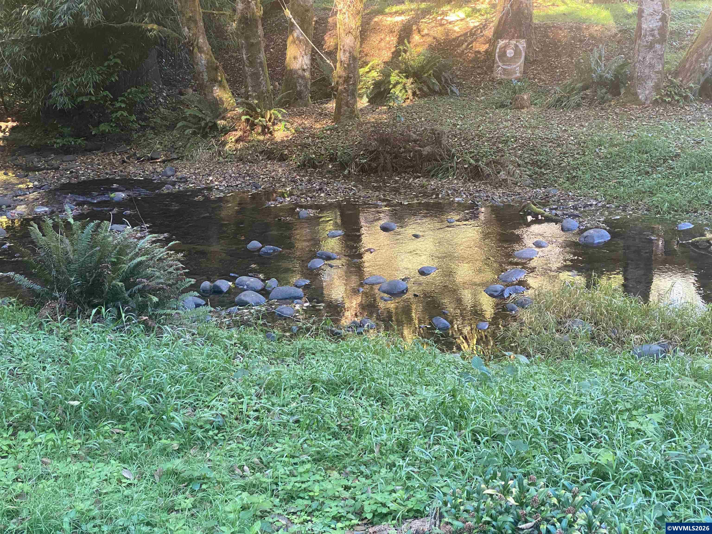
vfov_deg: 28.0
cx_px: 356
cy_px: 267
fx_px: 1070
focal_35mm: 52
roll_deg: +1.1
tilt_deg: -16.3
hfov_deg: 36.8
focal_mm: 6
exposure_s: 1/108
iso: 160
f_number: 2
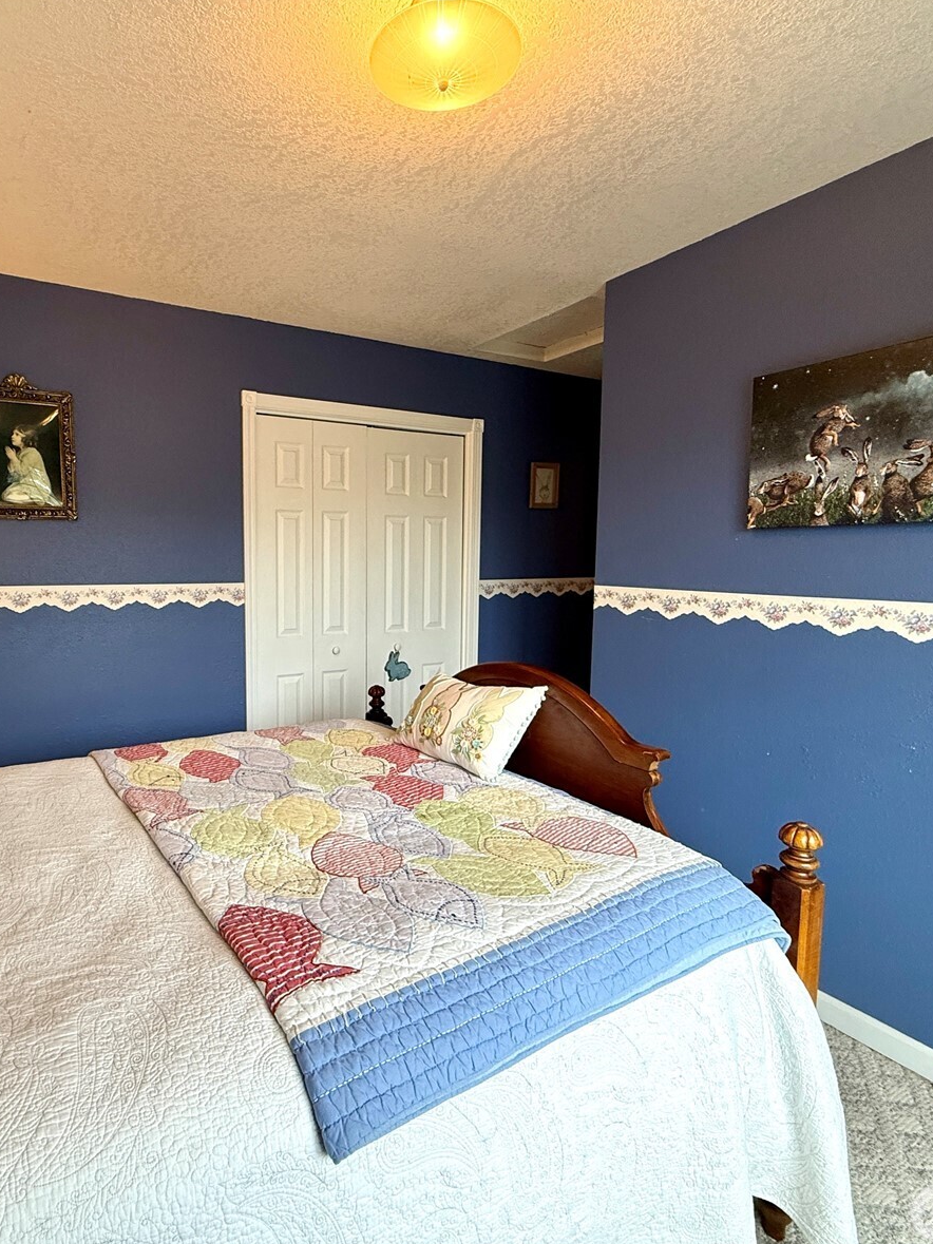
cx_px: 340
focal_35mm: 19
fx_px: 683
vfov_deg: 84.7
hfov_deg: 67.4
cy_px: 623
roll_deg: +0.1
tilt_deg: -5.7
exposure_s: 1/120
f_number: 2.2
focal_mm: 2.22
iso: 250
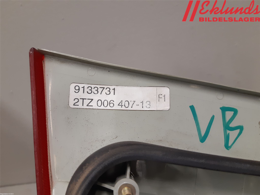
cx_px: 130
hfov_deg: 67.3
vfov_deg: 53.1
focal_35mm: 26
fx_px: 195
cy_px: 98
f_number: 1.7
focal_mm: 3.93
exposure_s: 1/50
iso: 125
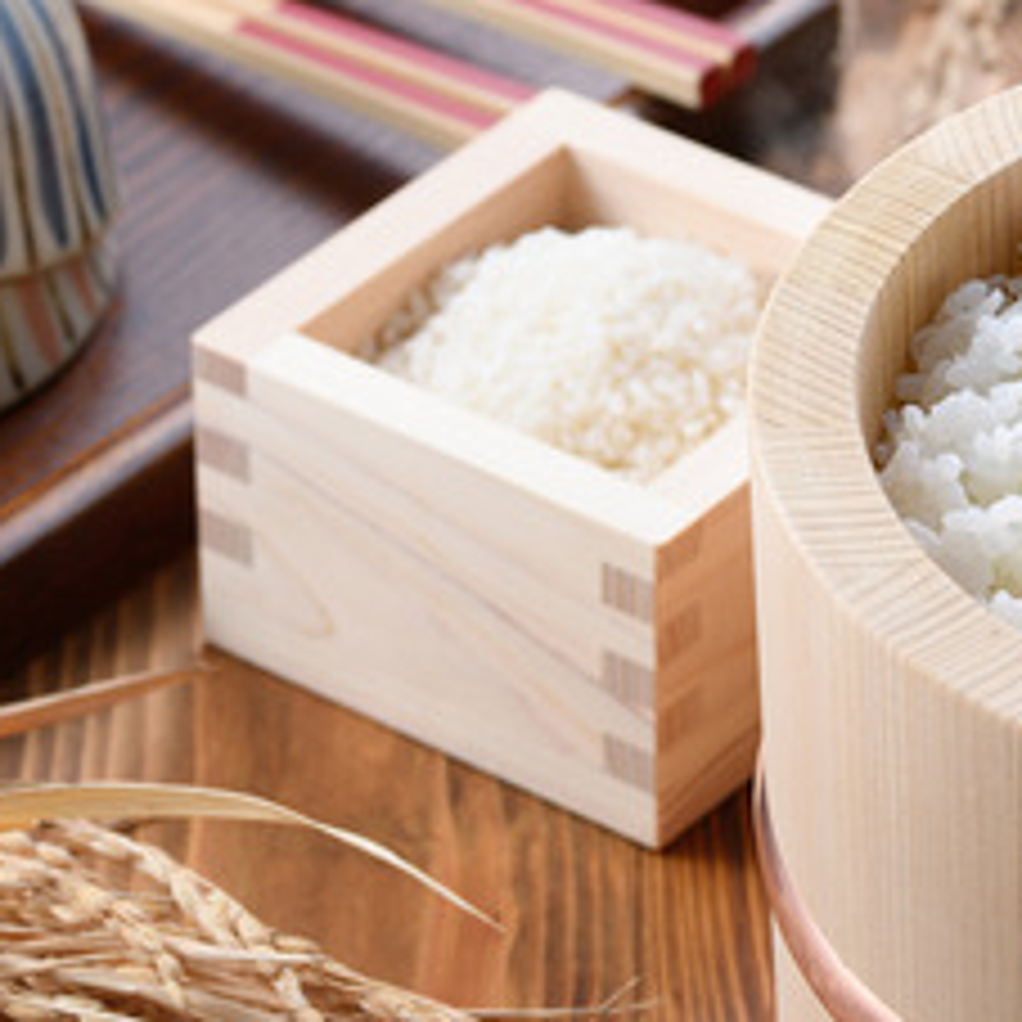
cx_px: 765
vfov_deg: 7.0
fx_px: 8384
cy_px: 477
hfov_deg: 7.0
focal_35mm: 251
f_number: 11
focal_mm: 105
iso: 100
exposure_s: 1/160
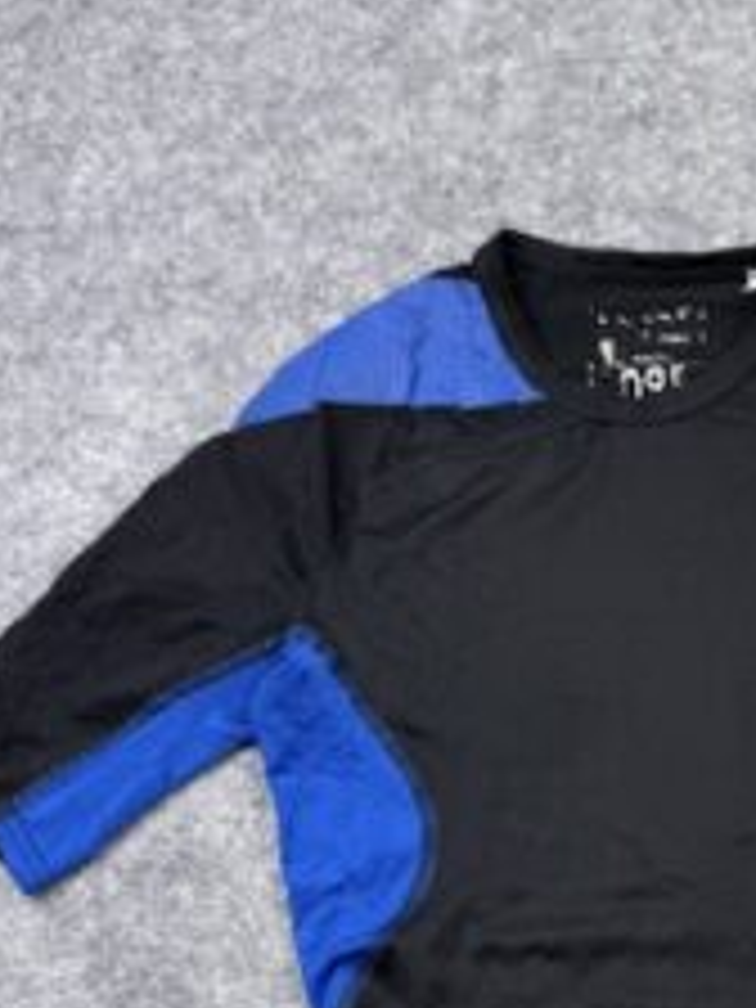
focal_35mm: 57
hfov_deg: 25.0
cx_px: 662
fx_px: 1660
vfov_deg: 31.8
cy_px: 943
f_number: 1.78
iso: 64
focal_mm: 6.76
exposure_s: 1/100
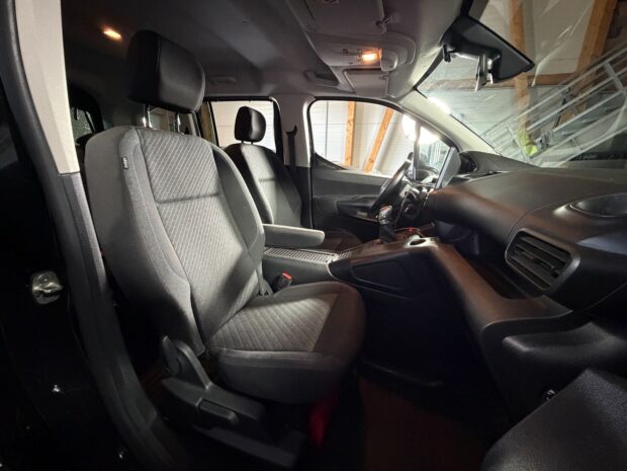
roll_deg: -1.6
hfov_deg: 102.1
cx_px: 314
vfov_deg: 85.7
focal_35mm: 14
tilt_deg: -16.0
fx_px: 254
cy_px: 236
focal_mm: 2.22
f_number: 2.2
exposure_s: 1/33
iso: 1250
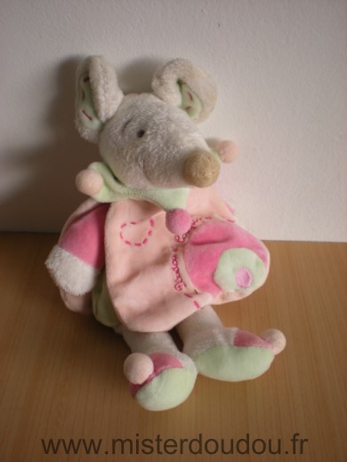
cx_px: 174
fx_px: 508
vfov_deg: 49.0
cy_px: 231
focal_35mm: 38
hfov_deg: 37.7
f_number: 3.1
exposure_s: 1/58.1
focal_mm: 6.3
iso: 64
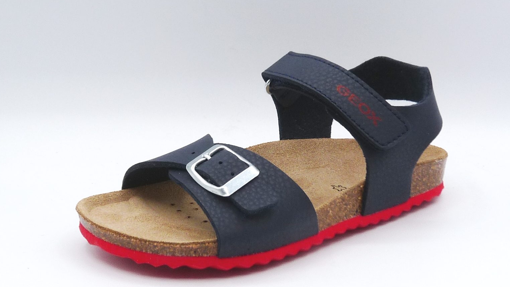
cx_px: 251
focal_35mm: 57
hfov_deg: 36.6
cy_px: 160
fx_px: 771
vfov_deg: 21.1
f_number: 4.5
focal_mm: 4.9
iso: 100
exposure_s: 1/200
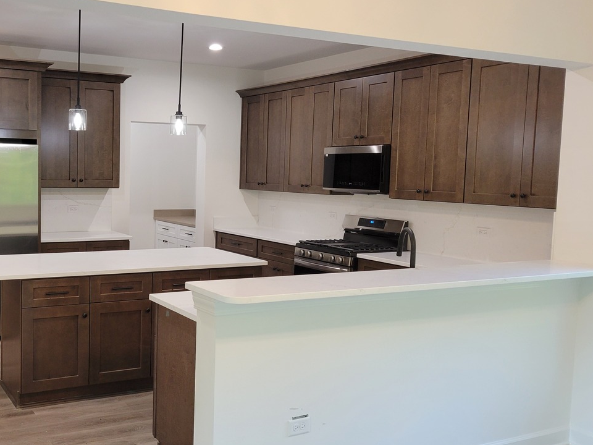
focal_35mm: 39
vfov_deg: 36.8
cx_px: 167
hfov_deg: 46.6
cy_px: 232
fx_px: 668
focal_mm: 5.4
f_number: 1.8
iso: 250
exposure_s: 1/120
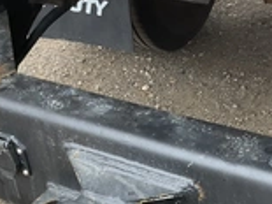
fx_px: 589
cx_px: 184
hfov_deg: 25.8
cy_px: 190
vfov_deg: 19.2
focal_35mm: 75
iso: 25
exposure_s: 1/172
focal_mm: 3
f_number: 1.8
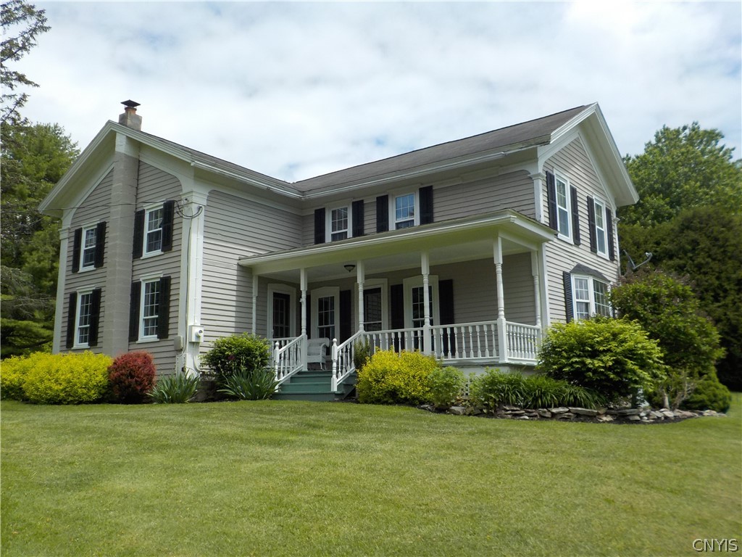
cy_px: 278
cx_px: 371
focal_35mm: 30
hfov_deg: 60.0
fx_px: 643
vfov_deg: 46.8
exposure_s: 1/1250
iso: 125
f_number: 3.3
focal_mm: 4.1
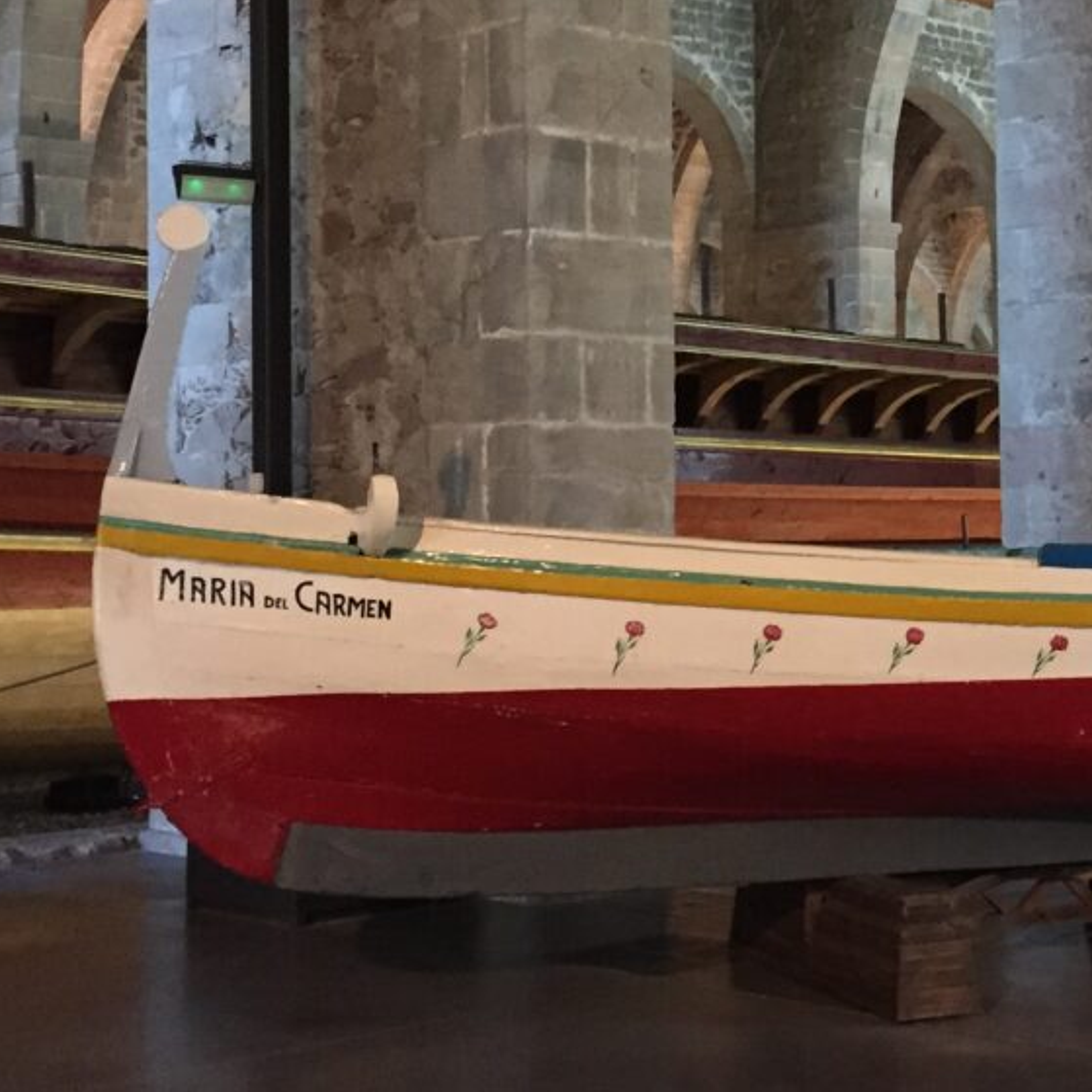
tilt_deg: +1.9
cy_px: 414
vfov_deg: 26.0
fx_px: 2356
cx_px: 1000
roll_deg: -0.3
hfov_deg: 25.2
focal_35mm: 66
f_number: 2.2
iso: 320
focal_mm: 4.15
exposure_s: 1/17
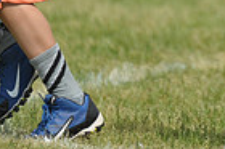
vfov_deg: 0.9
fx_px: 9851
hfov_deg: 1.3
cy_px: -147
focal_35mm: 1578
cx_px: 239
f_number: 4
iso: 640
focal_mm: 380
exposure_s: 1/5000
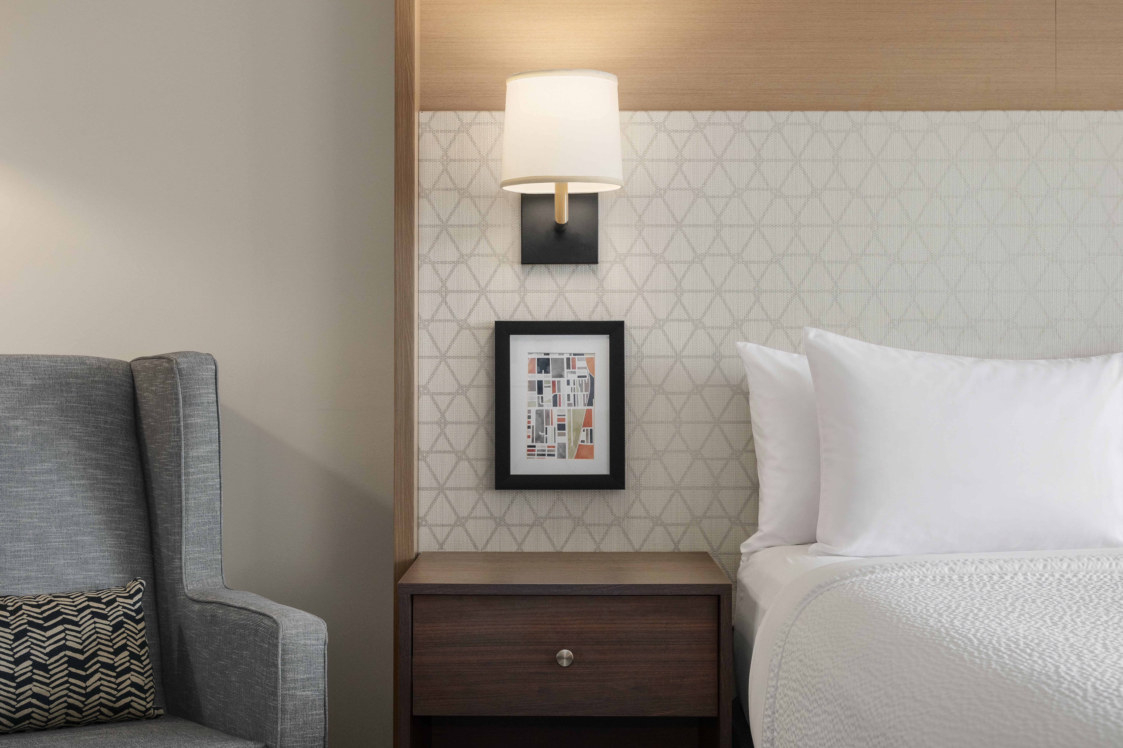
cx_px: 562
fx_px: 1560
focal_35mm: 50
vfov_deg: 27.0
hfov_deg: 39.6
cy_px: 374
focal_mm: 50
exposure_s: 1/250
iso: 800
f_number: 10
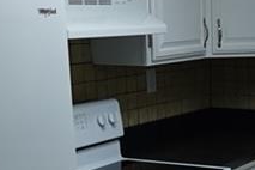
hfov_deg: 20.6
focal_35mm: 96
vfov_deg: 14.1
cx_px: 251
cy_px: 163
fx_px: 680
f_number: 2
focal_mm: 7.6
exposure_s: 1/125
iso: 125
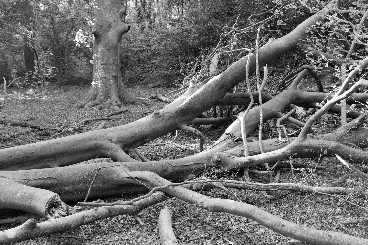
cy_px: 122
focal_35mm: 32
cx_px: 184
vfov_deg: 41.1
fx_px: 327
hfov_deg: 58.7
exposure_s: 1/100
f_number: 8
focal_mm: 21.2
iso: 2500
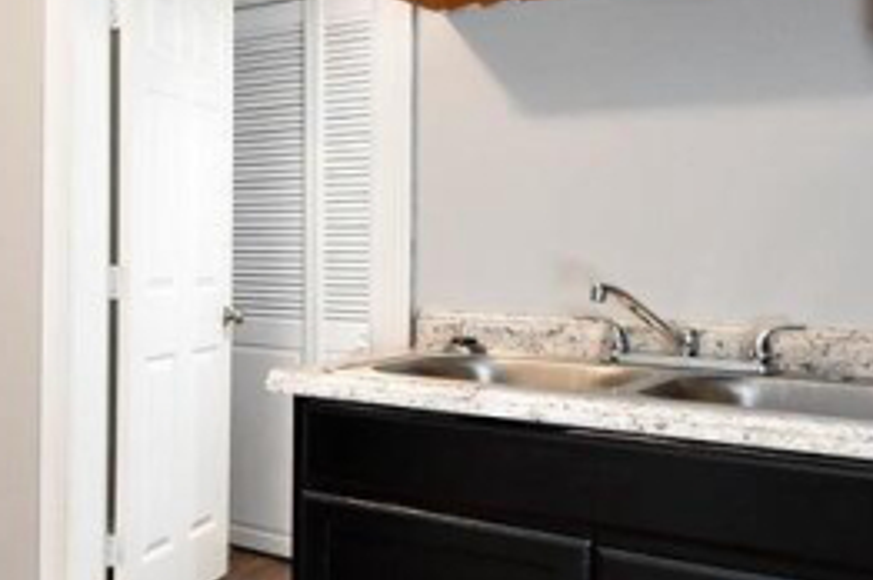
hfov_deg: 36.0
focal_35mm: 43
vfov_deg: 31.1
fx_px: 1041
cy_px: 250
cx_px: -160
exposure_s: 1/20
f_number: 7.1
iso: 2000
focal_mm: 10
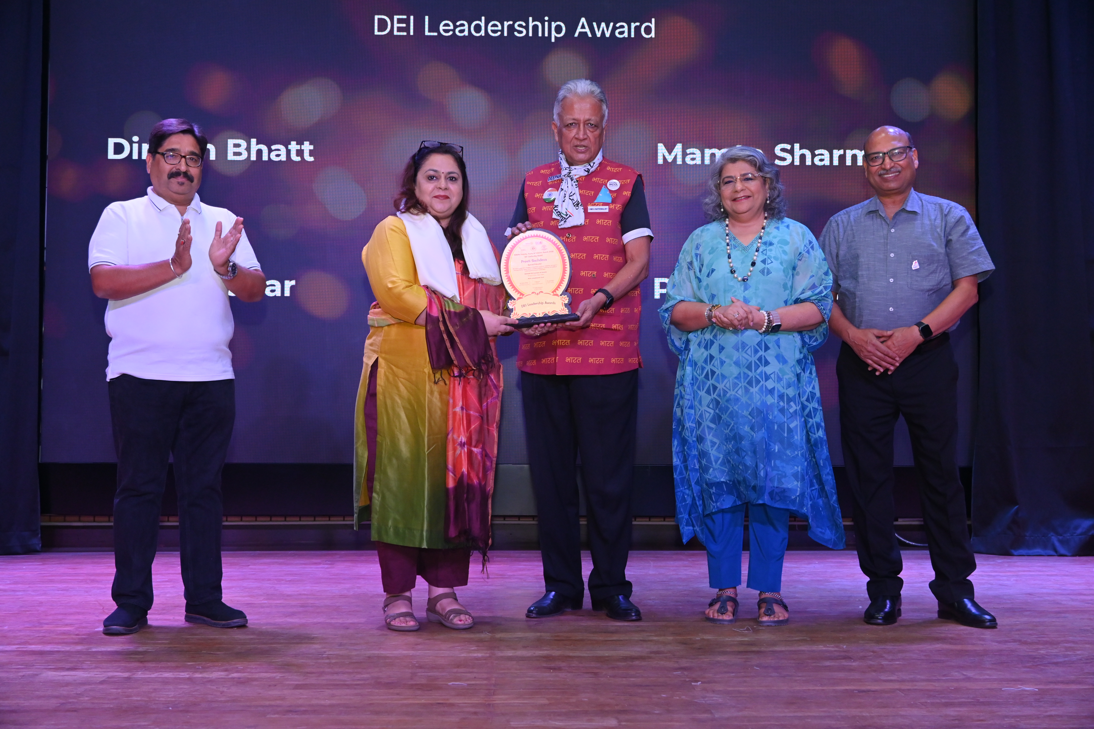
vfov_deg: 31.9
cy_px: 364
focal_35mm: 42
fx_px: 1276
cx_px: 547
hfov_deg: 46.4
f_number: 5
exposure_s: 1/160
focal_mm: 28
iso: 1000
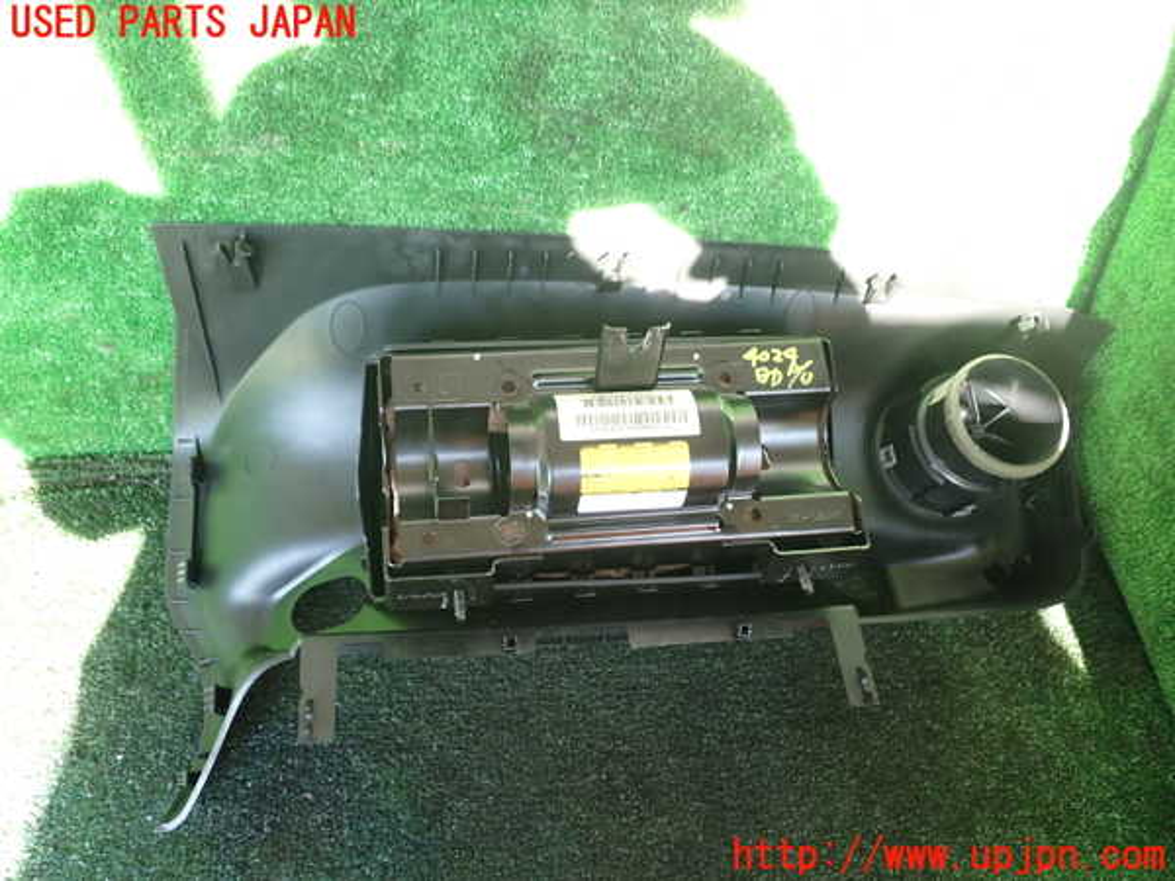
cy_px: 440
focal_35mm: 30
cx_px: 588
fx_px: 1018
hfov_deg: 60.0
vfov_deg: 46.8
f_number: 2.3
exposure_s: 1/60
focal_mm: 5.4
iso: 200
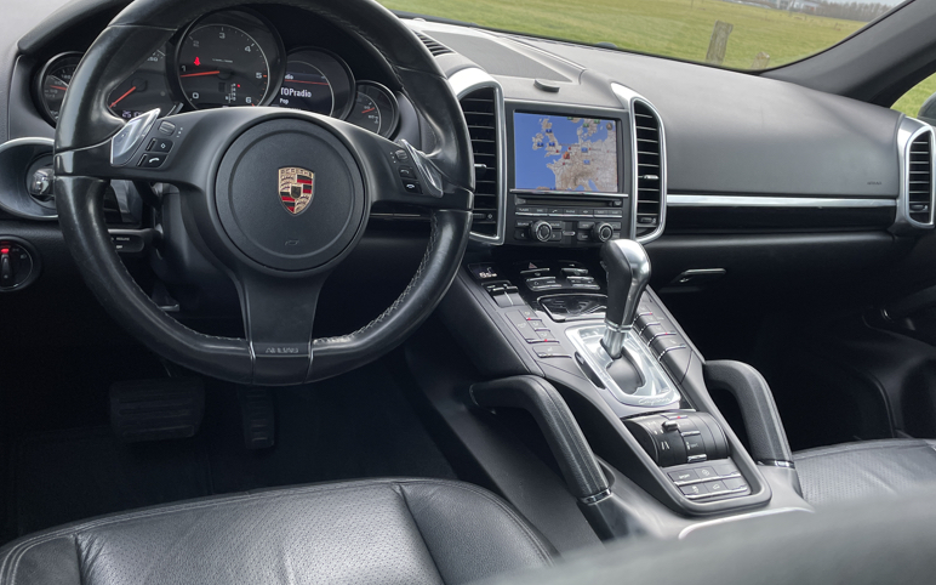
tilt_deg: -17.0
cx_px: 457
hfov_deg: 54.0
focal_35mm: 36
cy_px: 248
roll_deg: -9.7
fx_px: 918
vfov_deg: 35.2
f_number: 1.6
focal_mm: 4.2
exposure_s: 1/121
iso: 40
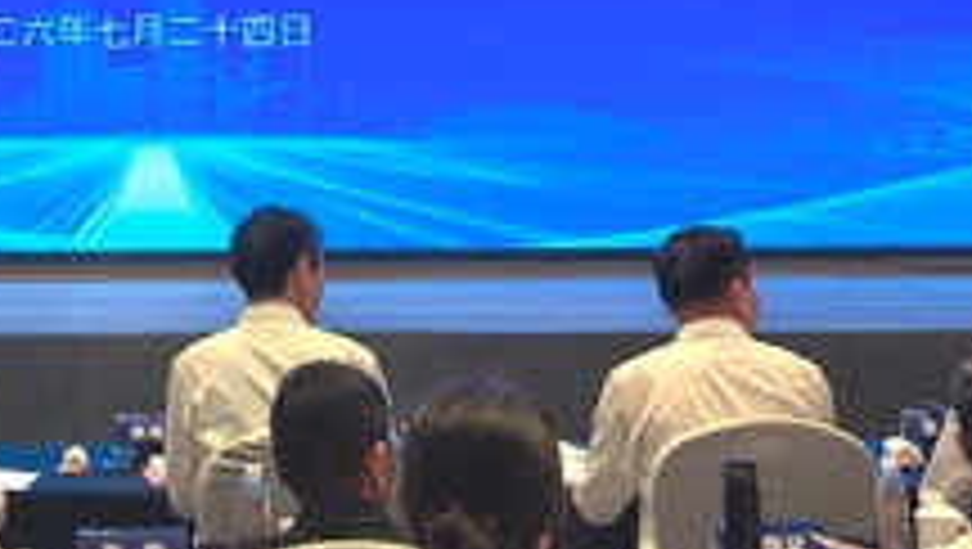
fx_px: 3225
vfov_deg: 9.4
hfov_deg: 16.6
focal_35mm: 125
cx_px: -108
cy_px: -369
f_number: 4
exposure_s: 1/100
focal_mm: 5.75
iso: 200
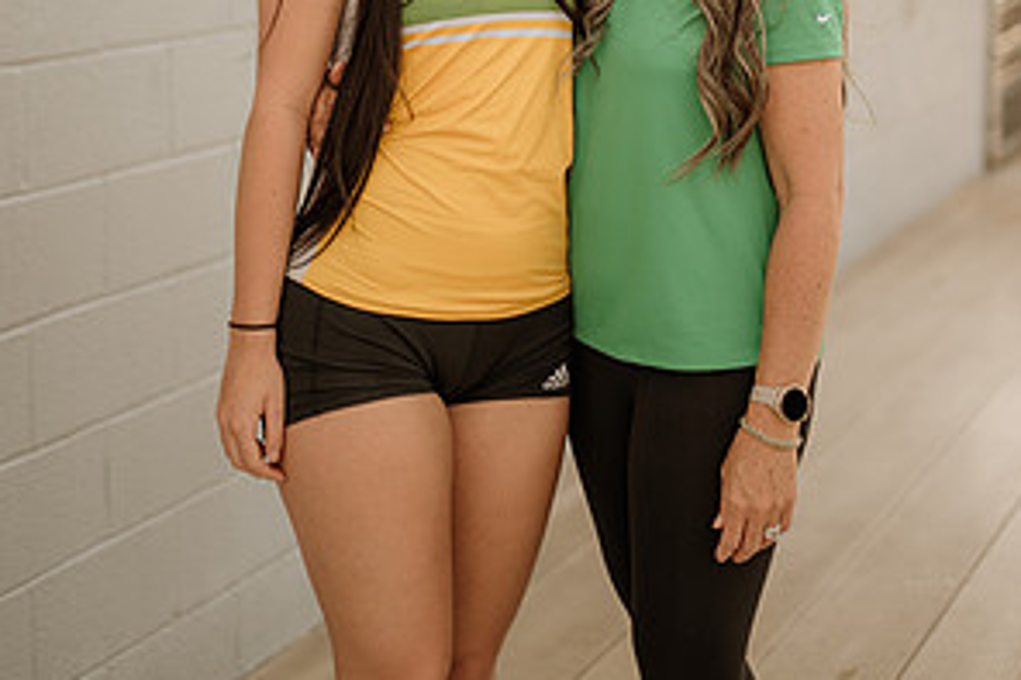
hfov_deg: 26.7
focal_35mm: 76
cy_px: -3
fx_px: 2154
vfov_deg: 17.5
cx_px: 510
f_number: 3.2
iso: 320
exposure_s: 1/4000
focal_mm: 50
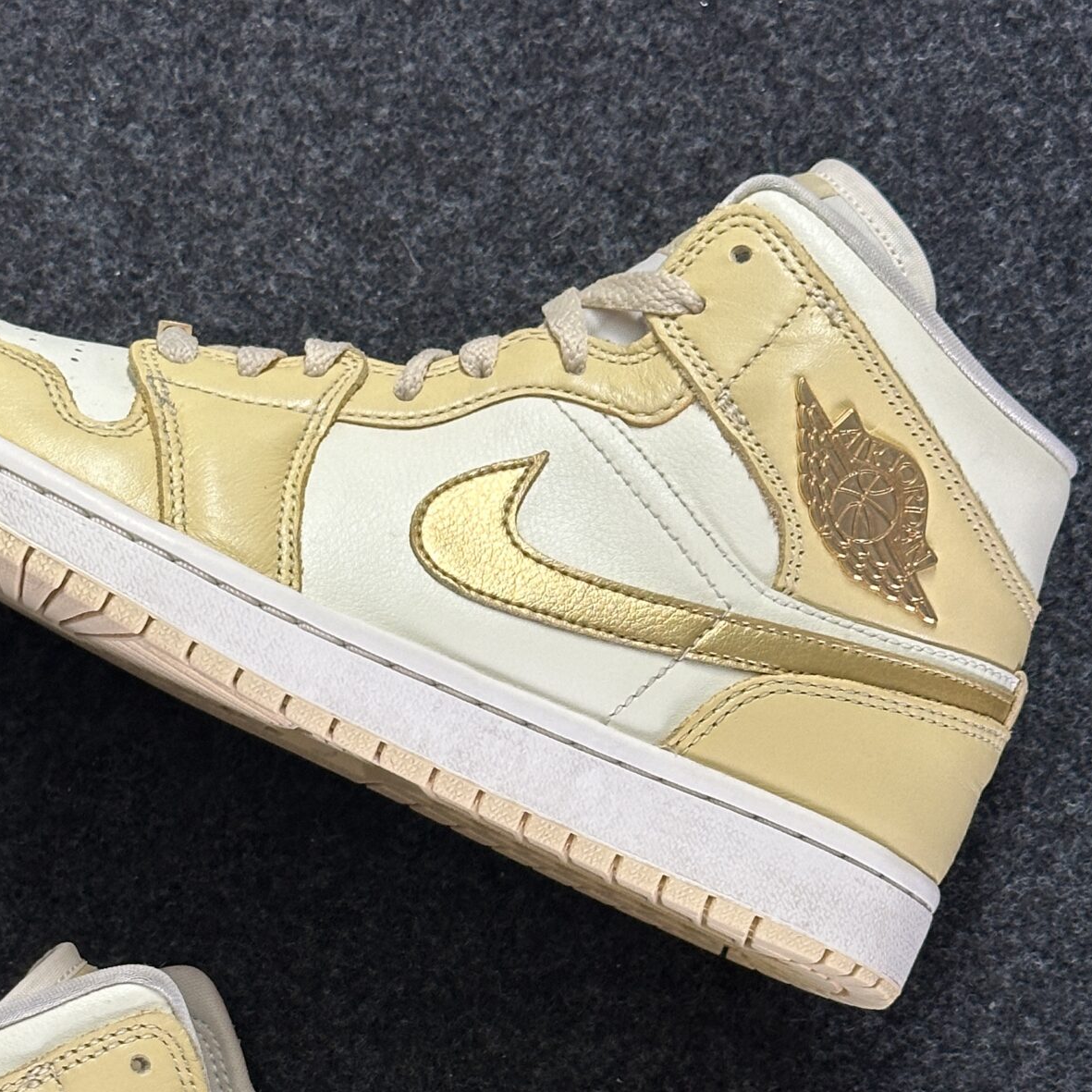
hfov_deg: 18.8
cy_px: 1020
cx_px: 365
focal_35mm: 92
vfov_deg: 18.5
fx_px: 3284
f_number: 1.78
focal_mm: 6.86
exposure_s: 1/50
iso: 160
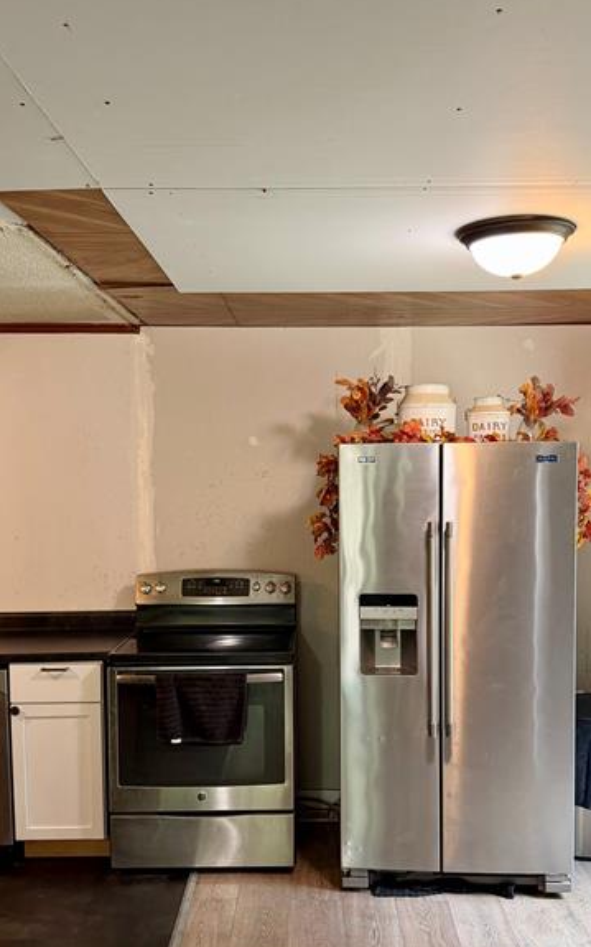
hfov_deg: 37.2
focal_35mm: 34
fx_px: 877
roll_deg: +0.0
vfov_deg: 56.5
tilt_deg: -5.2
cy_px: 542
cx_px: 314
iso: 250
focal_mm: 6.76
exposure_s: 1/60
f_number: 1.78
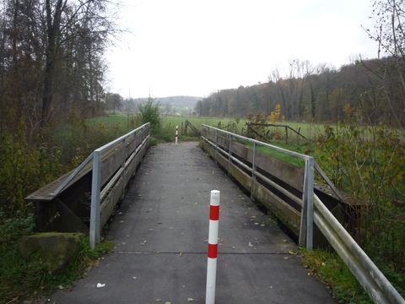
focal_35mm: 32
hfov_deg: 56.8
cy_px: 152
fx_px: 374
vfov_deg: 44.2
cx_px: 202
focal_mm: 5.2
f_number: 3.3
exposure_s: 1/125
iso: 200
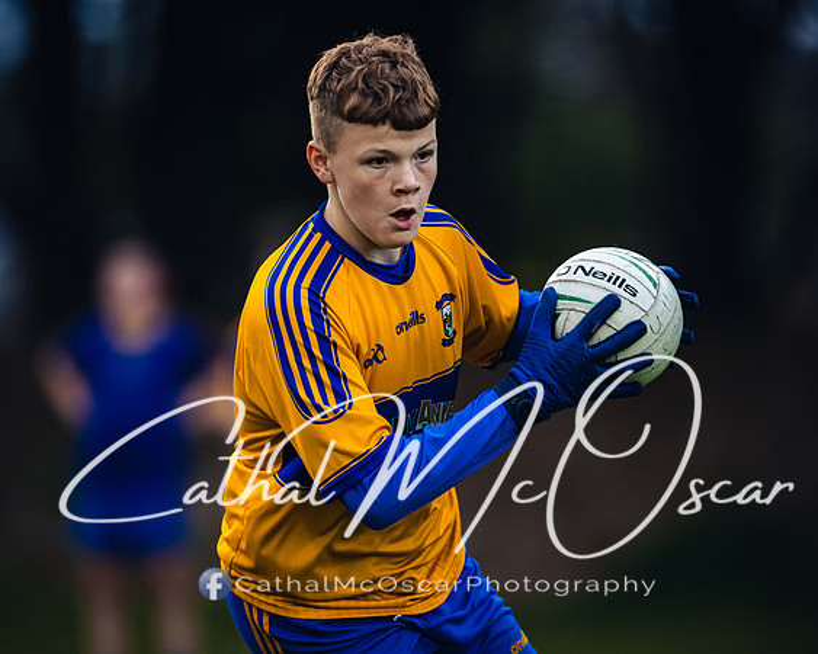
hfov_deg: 4.3
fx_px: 10902
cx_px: 360
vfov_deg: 3.4
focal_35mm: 450
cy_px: 327
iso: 2500
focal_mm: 400
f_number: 2.8
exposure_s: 1/800
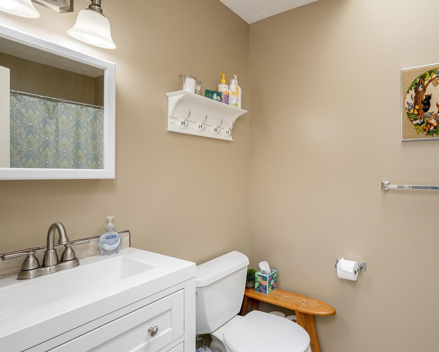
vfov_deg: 70.8
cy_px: 169
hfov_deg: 79.4
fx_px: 247
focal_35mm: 19
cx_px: 306
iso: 320
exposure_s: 1/125
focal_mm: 14
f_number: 7.1
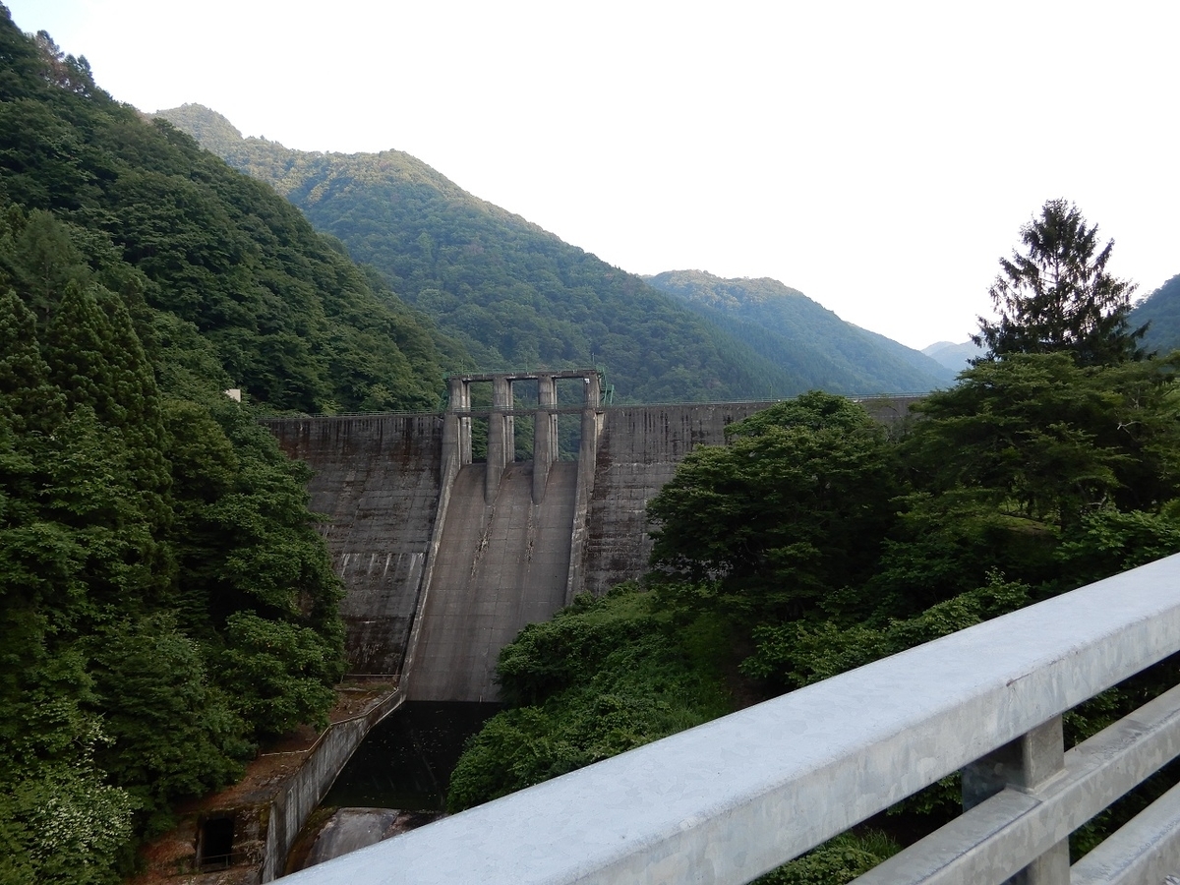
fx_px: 818
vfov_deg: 56.8
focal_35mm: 24
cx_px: 590
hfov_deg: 71.6
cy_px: 442
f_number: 3.4
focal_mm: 4.3
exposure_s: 1/125
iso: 80
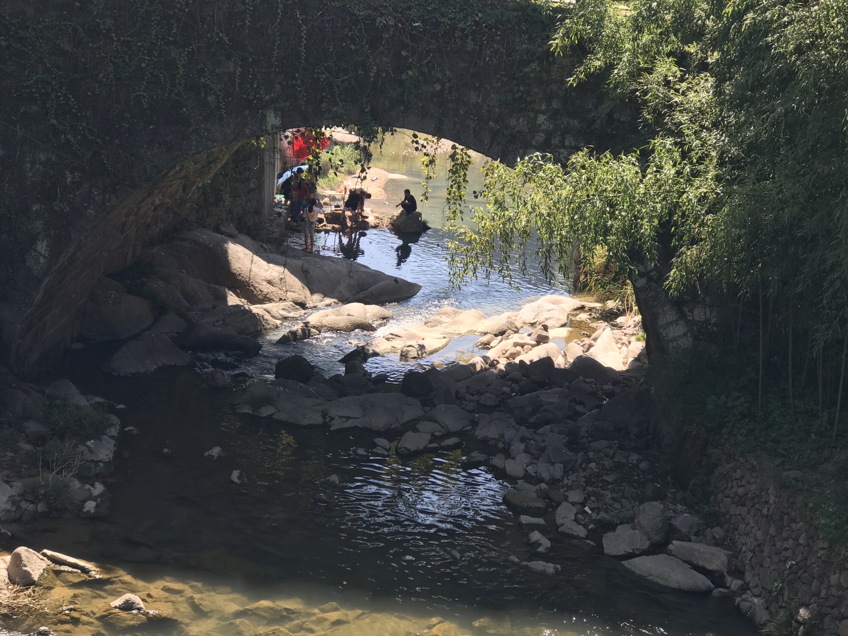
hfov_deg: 33.8
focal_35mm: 57
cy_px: 318
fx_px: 1396
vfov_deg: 25.7
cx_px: 424
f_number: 2.8
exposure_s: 1/193
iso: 20
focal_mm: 6.6
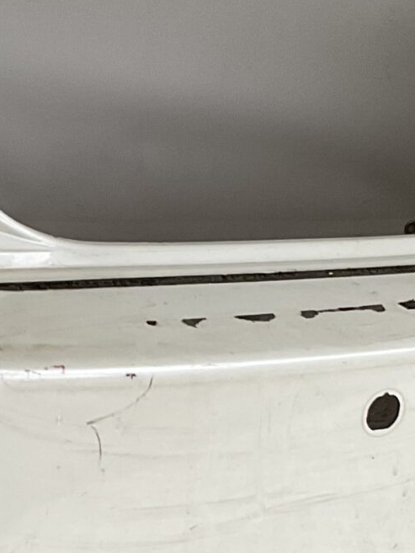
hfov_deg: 13.1
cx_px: 112
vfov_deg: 17.3
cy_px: 421
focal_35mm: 113
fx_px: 1806
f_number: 1.8
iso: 50
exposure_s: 1/50
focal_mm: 3
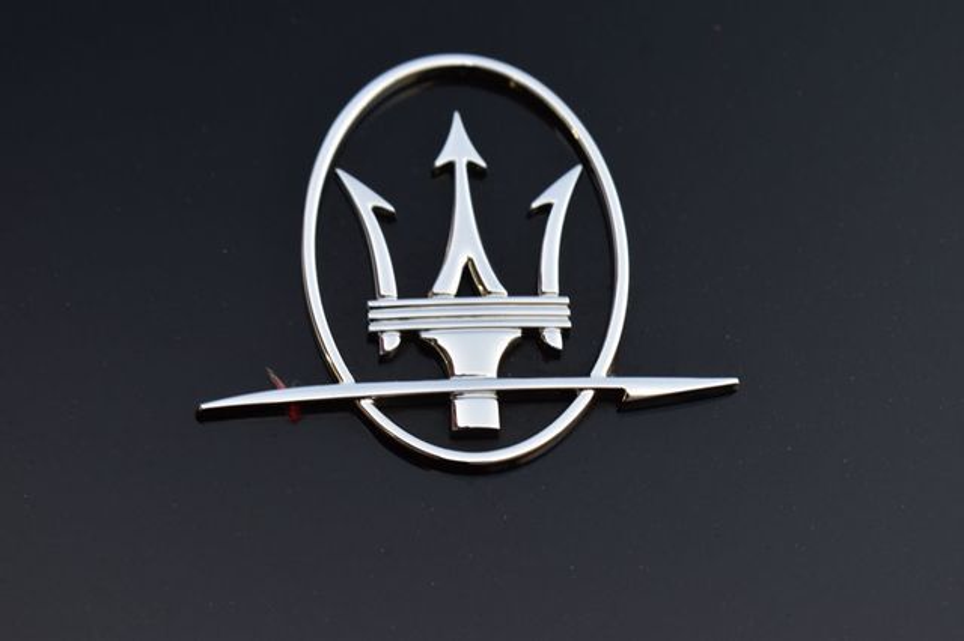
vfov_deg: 18.9
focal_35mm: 72
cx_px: 482
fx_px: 1927
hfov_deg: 28.1
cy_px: 320
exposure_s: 1/25
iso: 400
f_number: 7.1
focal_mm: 48
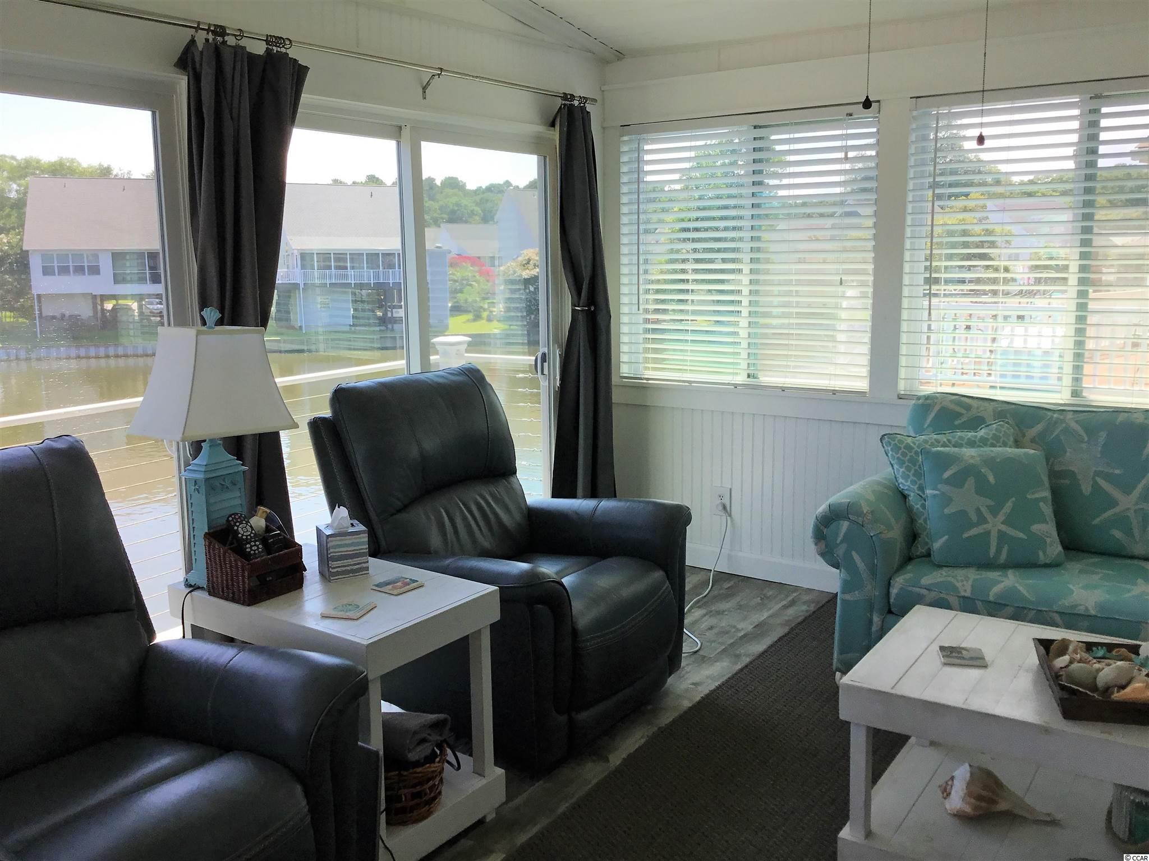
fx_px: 1029
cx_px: 574
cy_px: 430
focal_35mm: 31
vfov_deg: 45.4
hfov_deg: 58.4
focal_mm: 3.3
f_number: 2.4
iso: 25
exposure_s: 1/303
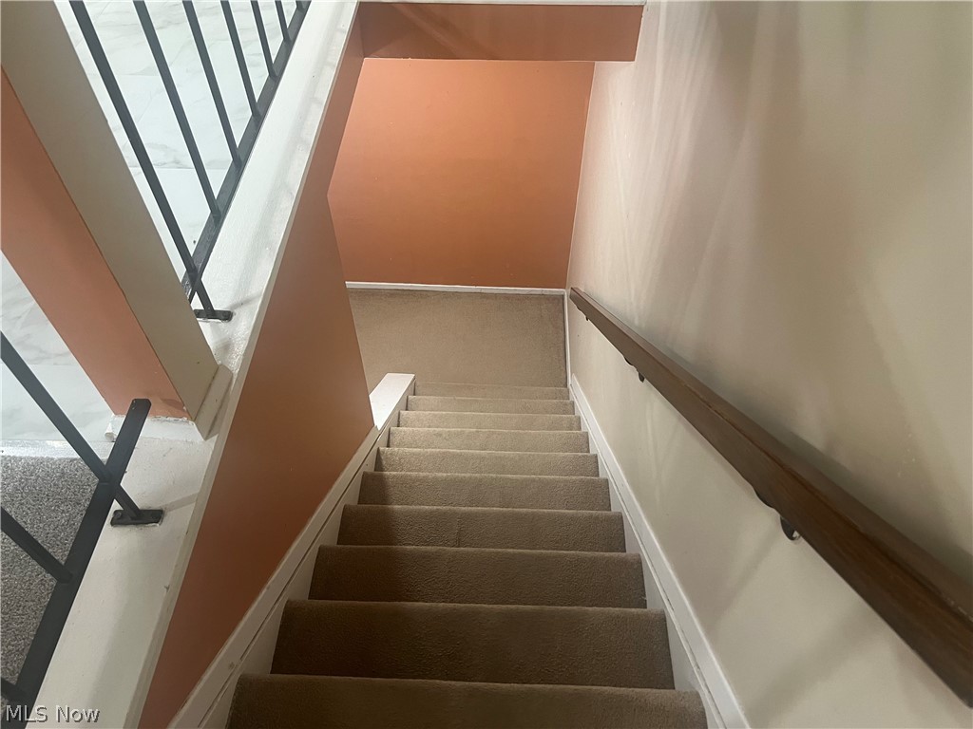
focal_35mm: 26
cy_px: 364
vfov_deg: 53.1
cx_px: 486
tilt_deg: -52.2
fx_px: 731
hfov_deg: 67.3
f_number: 1.5
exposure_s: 1/60
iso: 200
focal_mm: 5.7
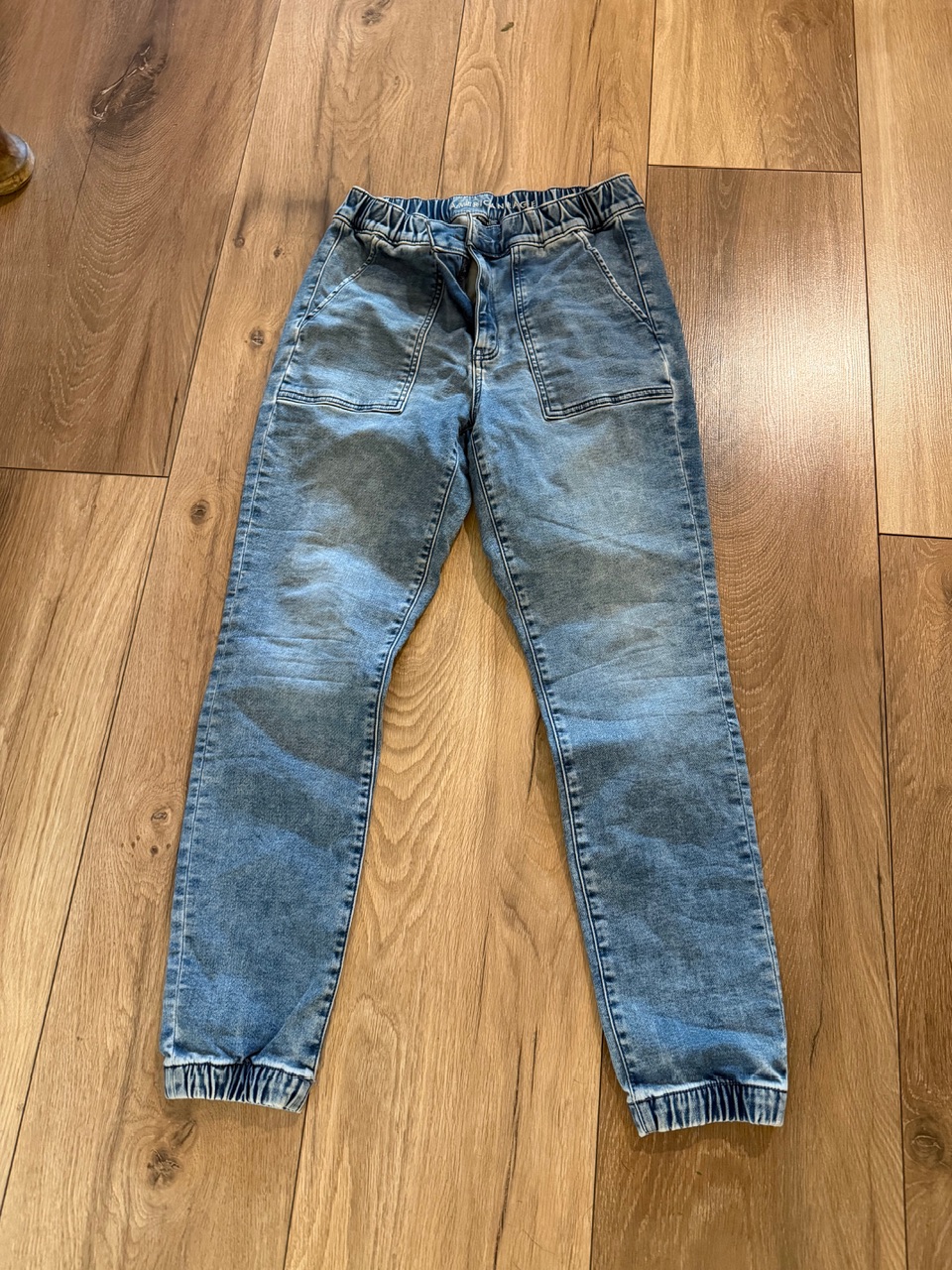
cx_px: 476
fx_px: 880
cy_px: 635
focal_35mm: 24
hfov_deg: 56.8
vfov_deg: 71.6
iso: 640
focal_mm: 6.76
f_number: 1.78
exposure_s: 1/50
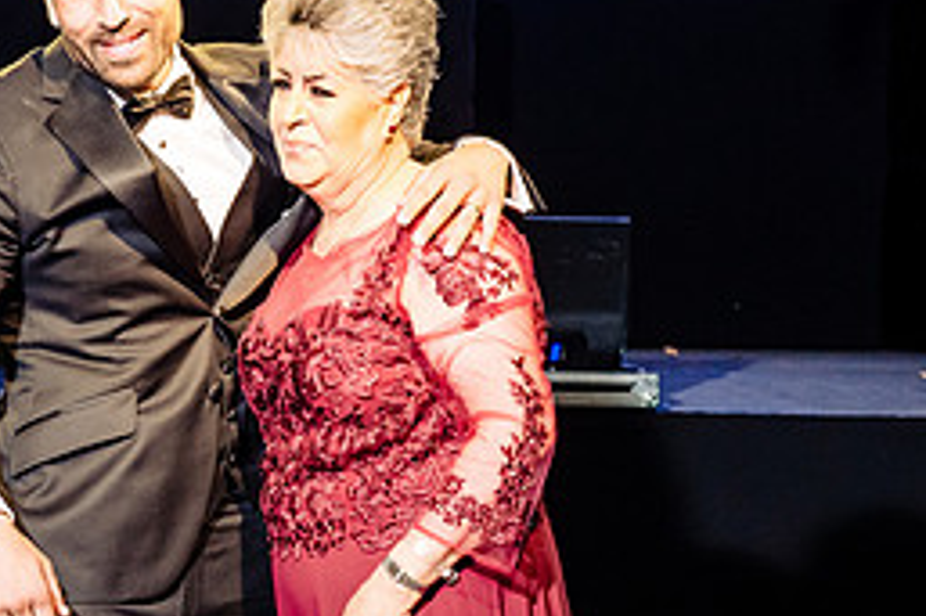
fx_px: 4061
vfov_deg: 8.7
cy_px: 211
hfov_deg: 13.0
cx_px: 259
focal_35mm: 158
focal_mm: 70
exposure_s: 1/200
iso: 1600
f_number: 6.3
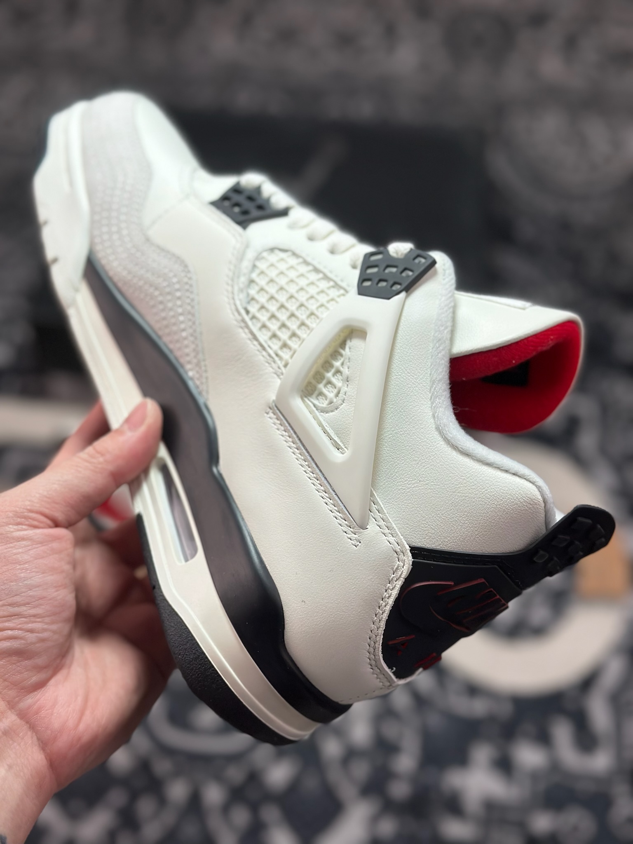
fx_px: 1170
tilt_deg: -55.0
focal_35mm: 48
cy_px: 422
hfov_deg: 30.3
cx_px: 316
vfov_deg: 39.7
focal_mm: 6.86
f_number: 1.78
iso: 80
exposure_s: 1/1541
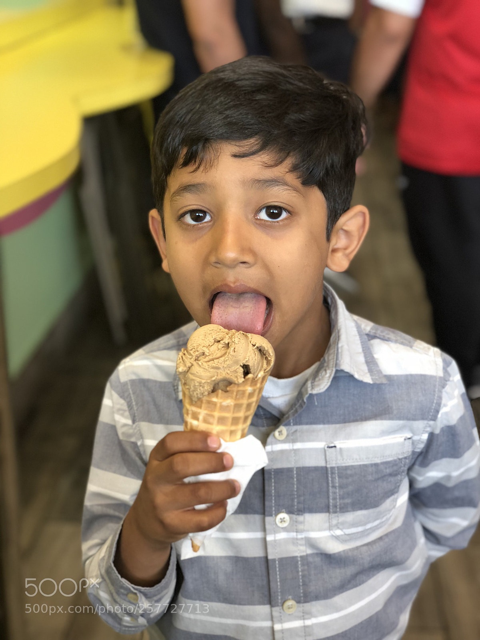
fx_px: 961
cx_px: 240
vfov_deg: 36.8
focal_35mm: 52
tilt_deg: -20.4
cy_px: 320
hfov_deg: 28.0
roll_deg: -1.1
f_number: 2.4
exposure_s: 1/60
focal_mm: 6
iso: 40
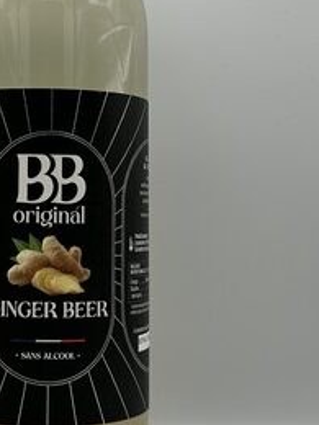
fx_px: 885
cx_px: 59
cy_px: 152
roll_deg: -0.5
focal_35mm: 72
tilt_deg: +1.4
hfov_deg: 20.2
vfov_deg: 26.9
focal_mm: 5.7
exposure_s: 1/982
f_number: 1.5
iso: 50
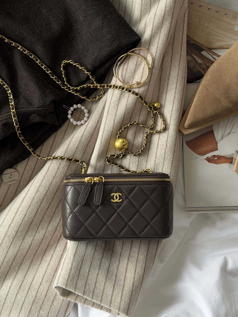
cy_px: 158
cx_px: 119
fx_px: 440
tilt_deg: -86.2
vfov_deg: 39.7
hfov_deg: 30.3
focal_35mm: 48
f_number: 1.78
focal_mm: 6.76
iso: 64
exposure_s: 1/122
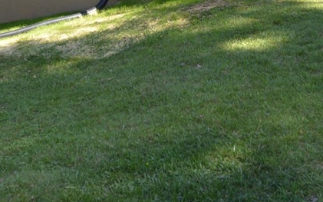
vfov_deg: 17.3
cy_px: -58
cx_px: 199
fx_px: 625
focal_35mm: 71
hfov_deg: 28.9
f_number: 4.5
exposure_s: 1/200
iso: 100
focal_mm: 18
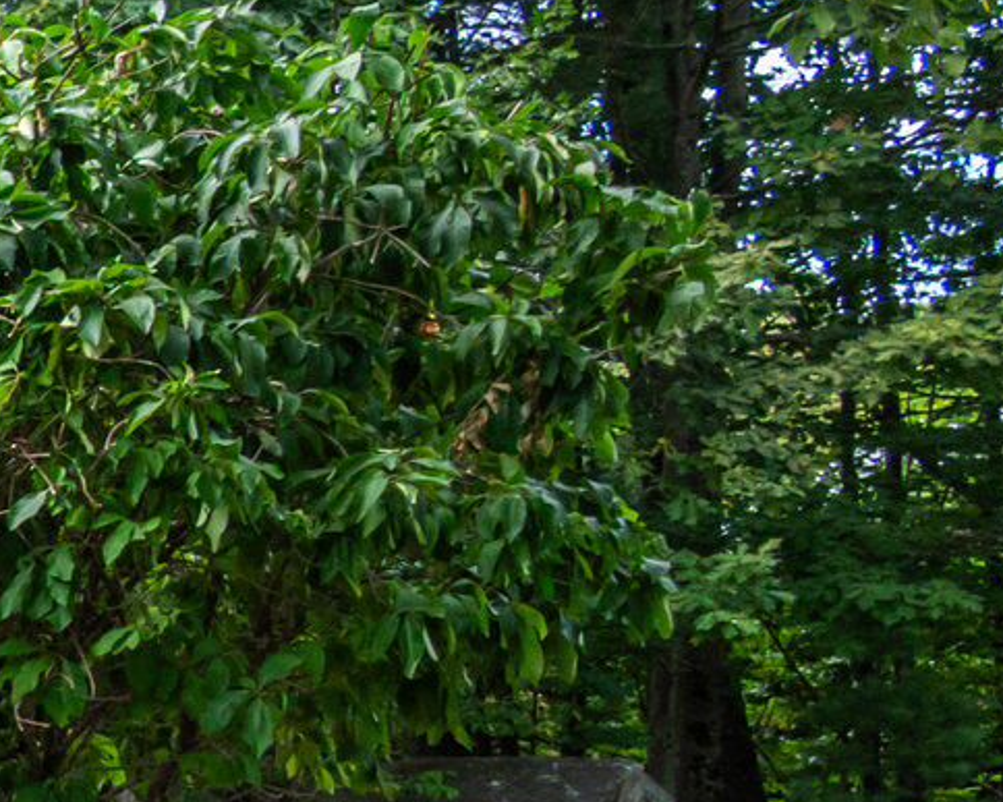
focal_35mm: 122
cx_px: -1567
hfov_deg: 12.0
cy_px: 922
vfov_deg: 12.4
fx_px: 3621
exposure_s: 1/200
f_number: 11
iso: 900
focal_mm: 24
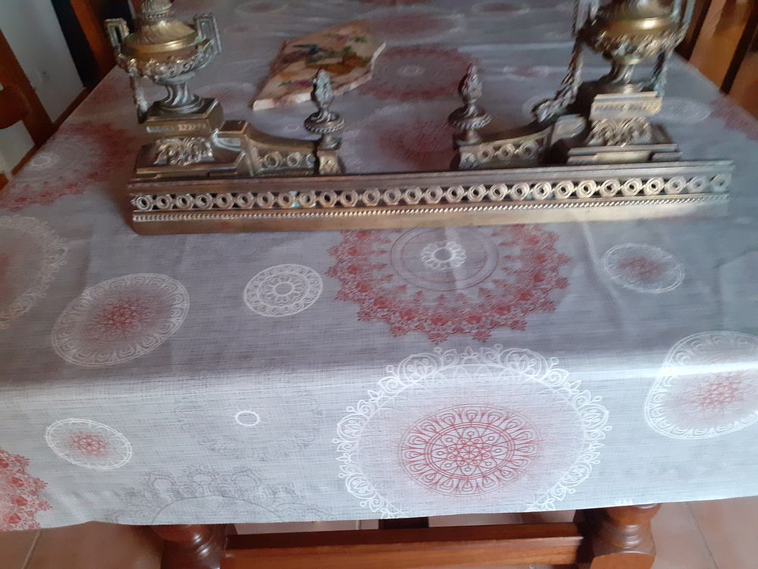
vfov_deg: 51.4
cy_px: 284
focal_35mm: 27
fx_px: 591
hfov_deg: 65.3
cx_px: 379
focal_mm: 3.6
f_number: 1.9
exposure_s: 1/25
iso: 500
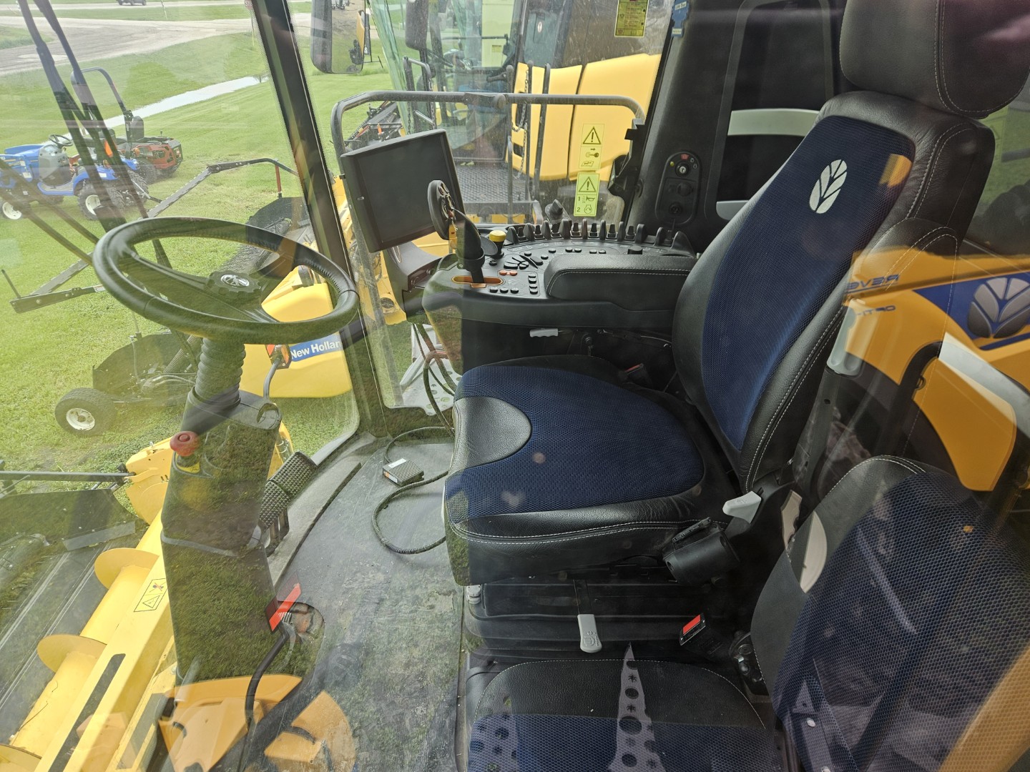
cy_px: 386
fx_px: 684
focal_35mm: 23
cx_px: 515
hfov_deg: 73.9
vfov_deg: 58.9
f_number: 1.8
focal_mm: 5.4
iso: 32
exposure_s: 1/120
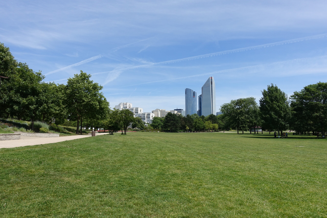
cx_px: 164
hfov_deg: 73.7
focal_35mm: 24
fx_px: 218
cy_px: 109
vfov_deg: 53.1
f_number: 5.6
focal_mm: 8.8
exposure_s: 1/640
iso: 125
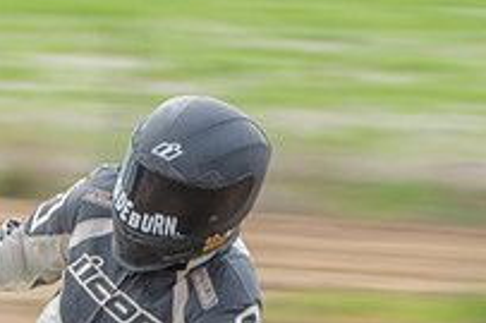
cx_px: -113
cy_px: 449
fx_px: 12666
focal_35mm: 939
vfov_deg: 1.5
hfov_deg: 2.2
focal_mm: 155
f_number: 13
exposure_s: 1/100
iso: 200
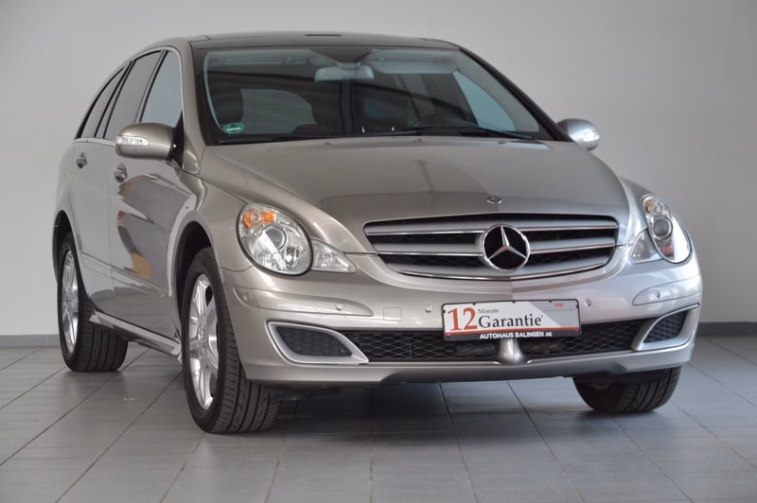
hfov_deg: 19.5
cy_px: 252
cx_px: 378
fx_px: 2206
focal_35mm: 105
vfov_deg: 13.0
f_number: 5.3
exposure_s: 1/60
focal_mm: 70
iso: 640
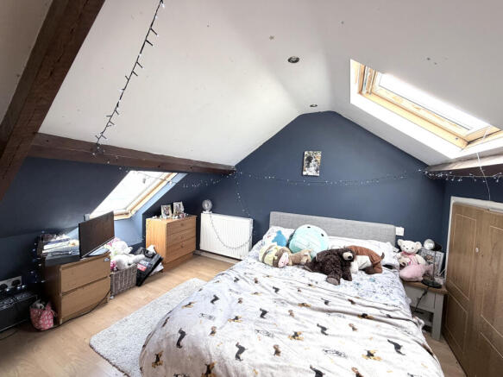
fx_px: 203
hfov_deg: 102.1
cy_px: 188
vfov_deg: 85.7
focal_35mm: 14
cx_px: 252
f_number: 2.2
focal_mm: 2.22
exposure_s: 1/121
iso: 100
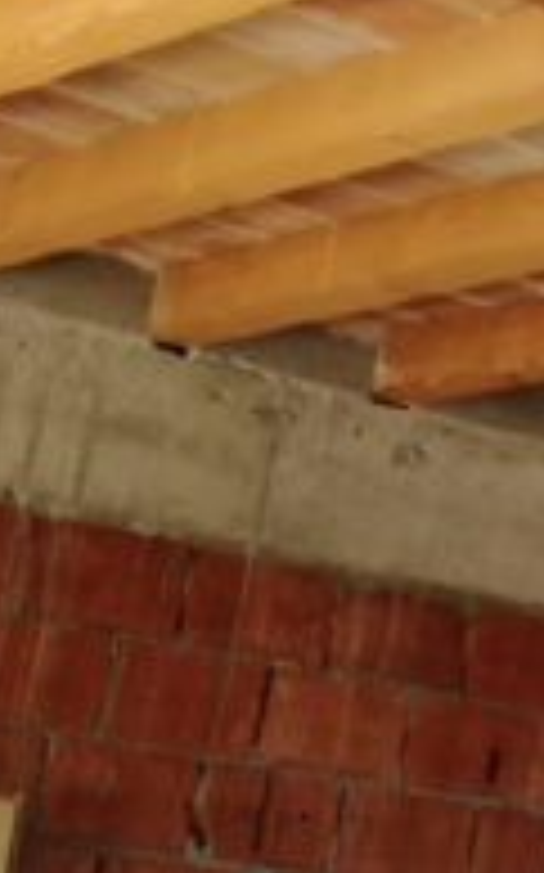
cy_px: 216
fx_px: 2803
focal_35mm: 118
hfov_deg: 8.8
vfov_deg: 17.6
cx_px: 1704
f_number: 2
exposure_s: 1/33.3
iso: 80
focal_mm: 3.79
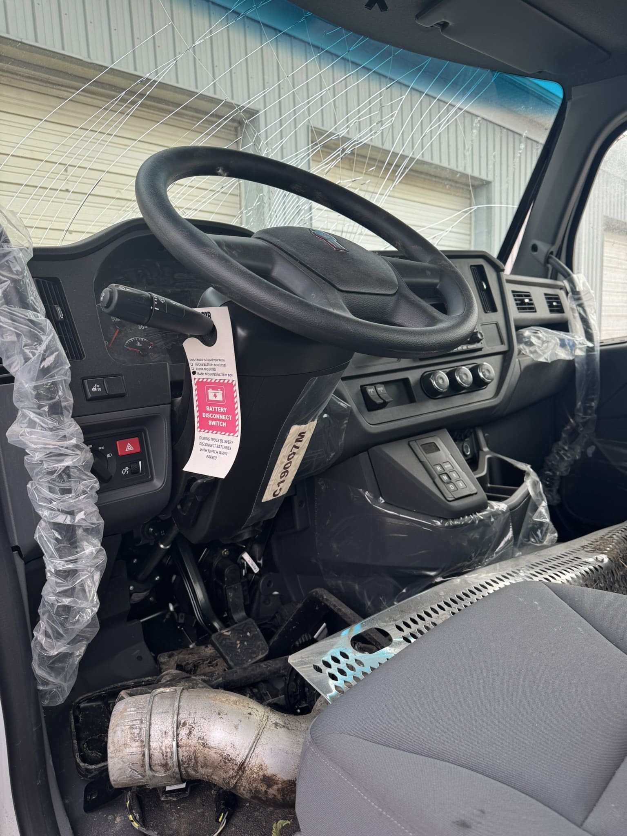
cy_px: 418
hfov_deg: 56.8
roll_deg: +3.2
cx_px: 314
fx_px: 580
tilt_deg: -7.6
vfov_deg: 71.6
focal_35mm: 24
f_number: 1.78
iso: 50
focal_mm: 6.76
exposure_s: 1/121
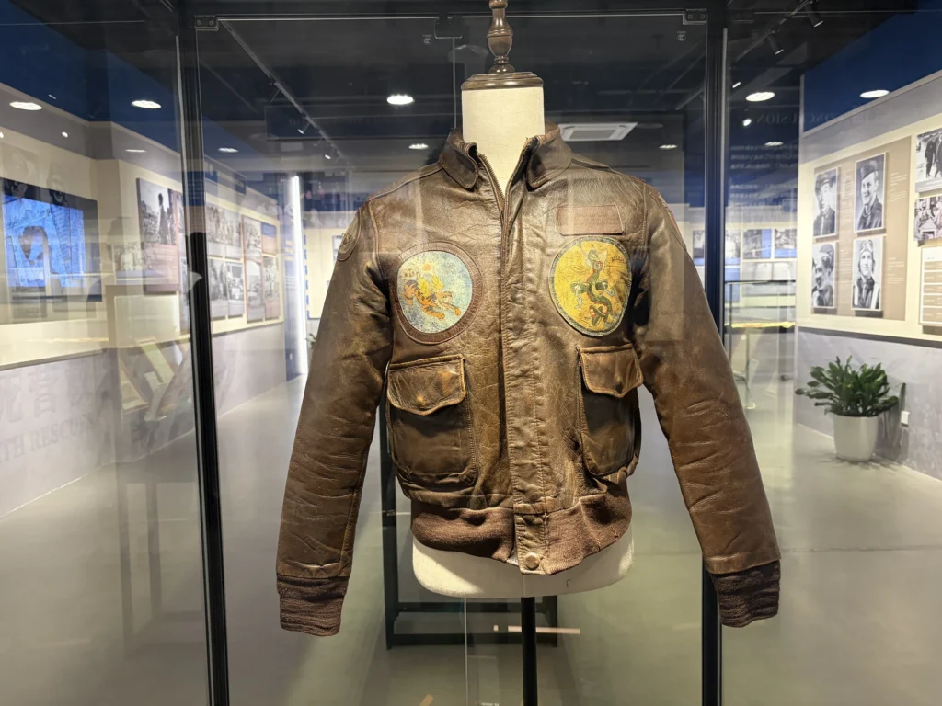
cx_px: 471
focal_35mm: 26
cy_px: 353
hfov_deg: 67.3
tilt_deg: -5.1
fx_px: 708
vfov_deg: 53.1
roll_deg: +0.9
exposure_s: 1/50
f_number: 1.6
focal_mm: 5.96
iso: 250
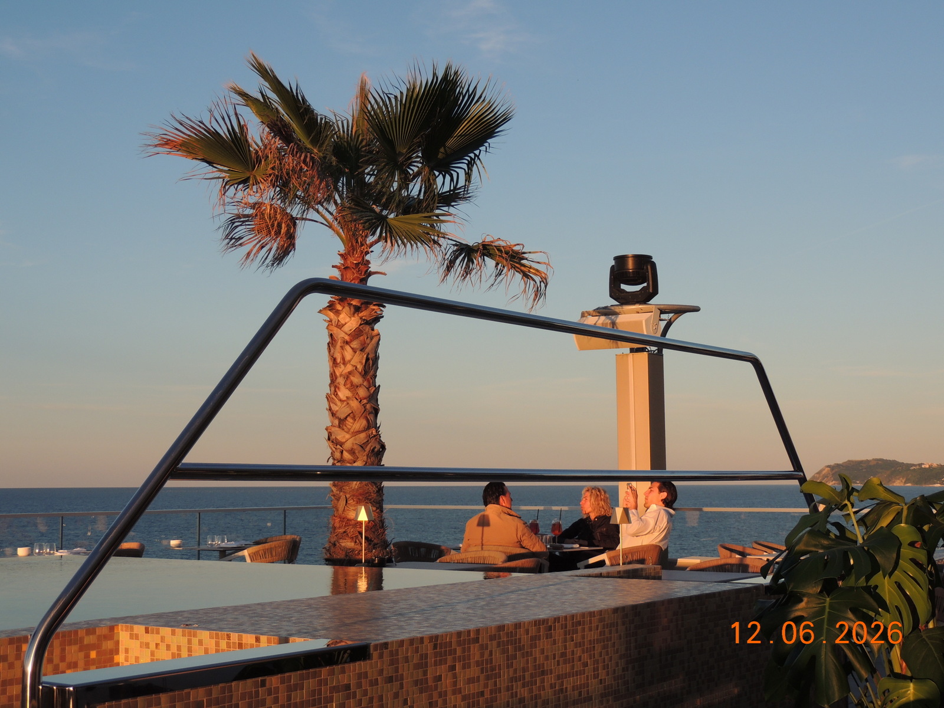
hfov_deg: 38.2
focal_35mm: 50
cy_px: 354
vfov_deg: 29.1
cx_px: 472
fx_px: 1364
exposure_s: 1/400
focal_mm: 8.9
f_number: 3.6
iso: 100
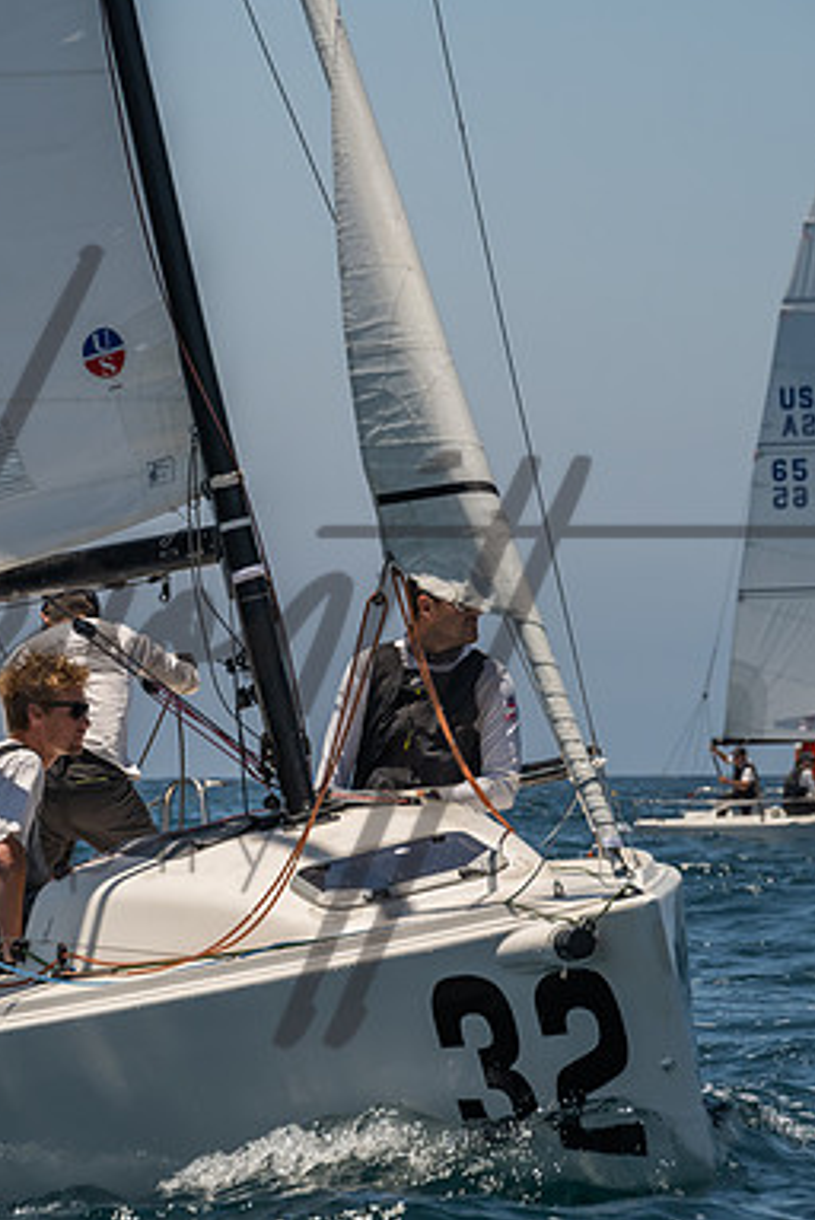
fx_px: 7694
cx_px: 134
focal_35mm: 227
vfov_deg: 9.1
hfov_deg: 6.1
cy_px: 607
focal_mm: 150
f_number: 9
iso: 640
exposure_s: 1/1000
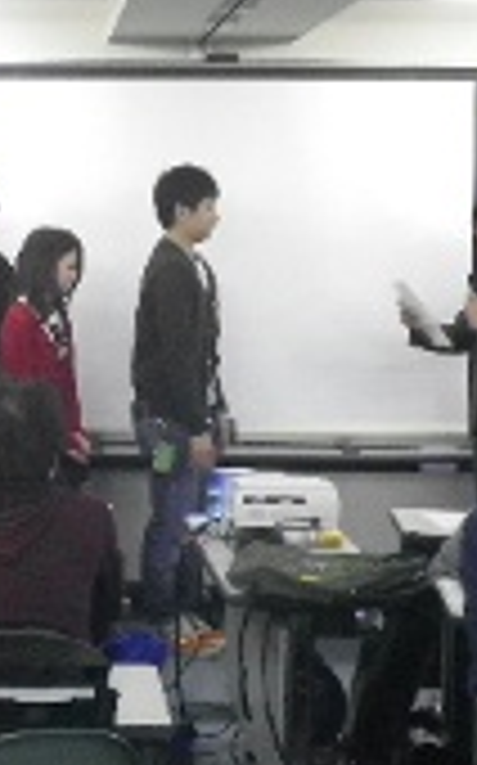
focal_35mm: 91
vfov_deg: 22.8
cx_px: 9
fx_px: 1896
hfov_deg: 14.1
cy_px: 315
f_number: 3.9
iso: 800
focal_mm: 6.36
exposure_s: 1/60
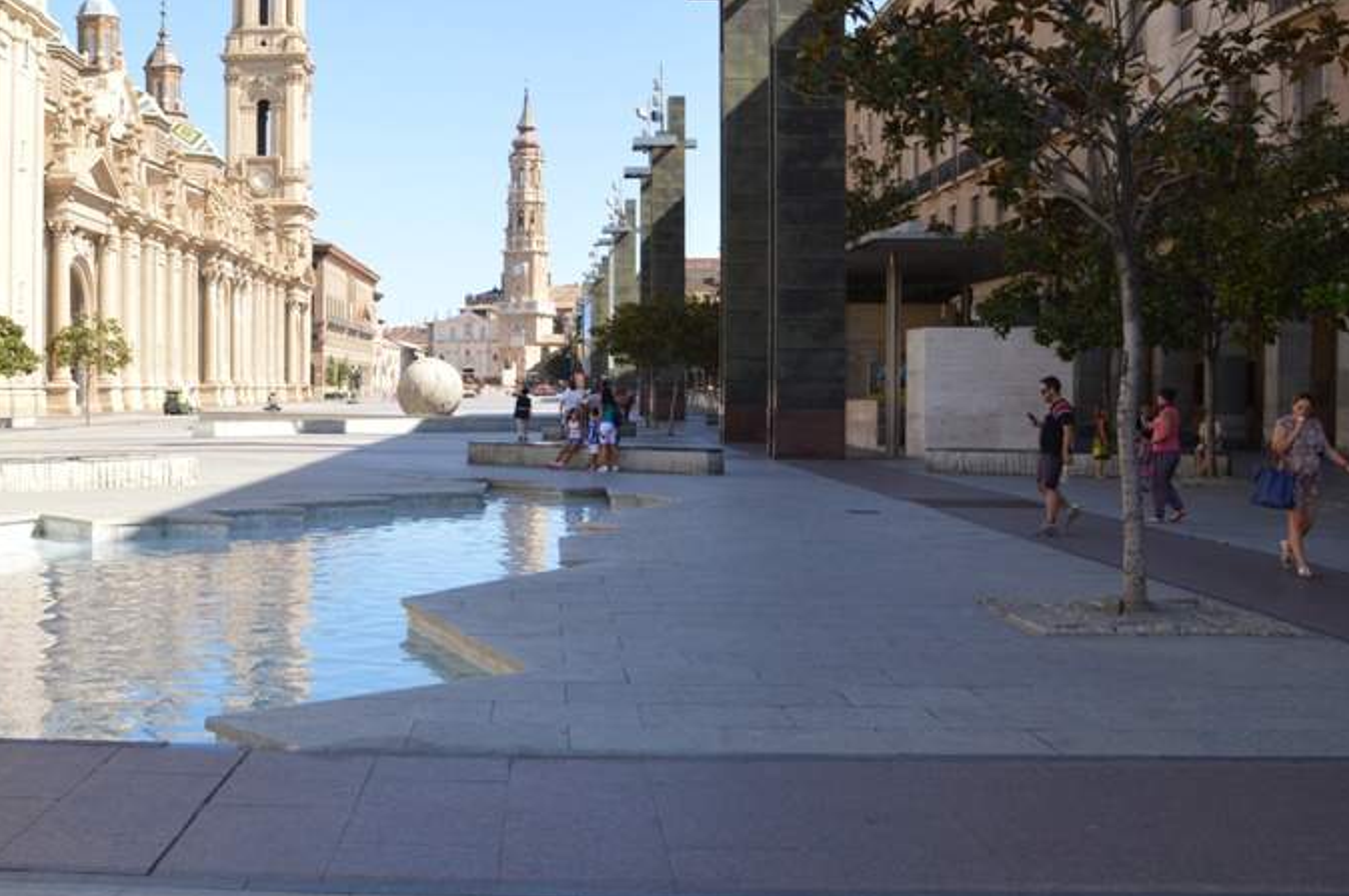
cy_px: 421
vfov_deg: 32.6
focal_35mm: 41
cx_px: 460
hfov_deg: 46.8
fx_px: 1535
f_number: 7.1
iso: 100
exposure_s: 1/200
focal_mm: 18
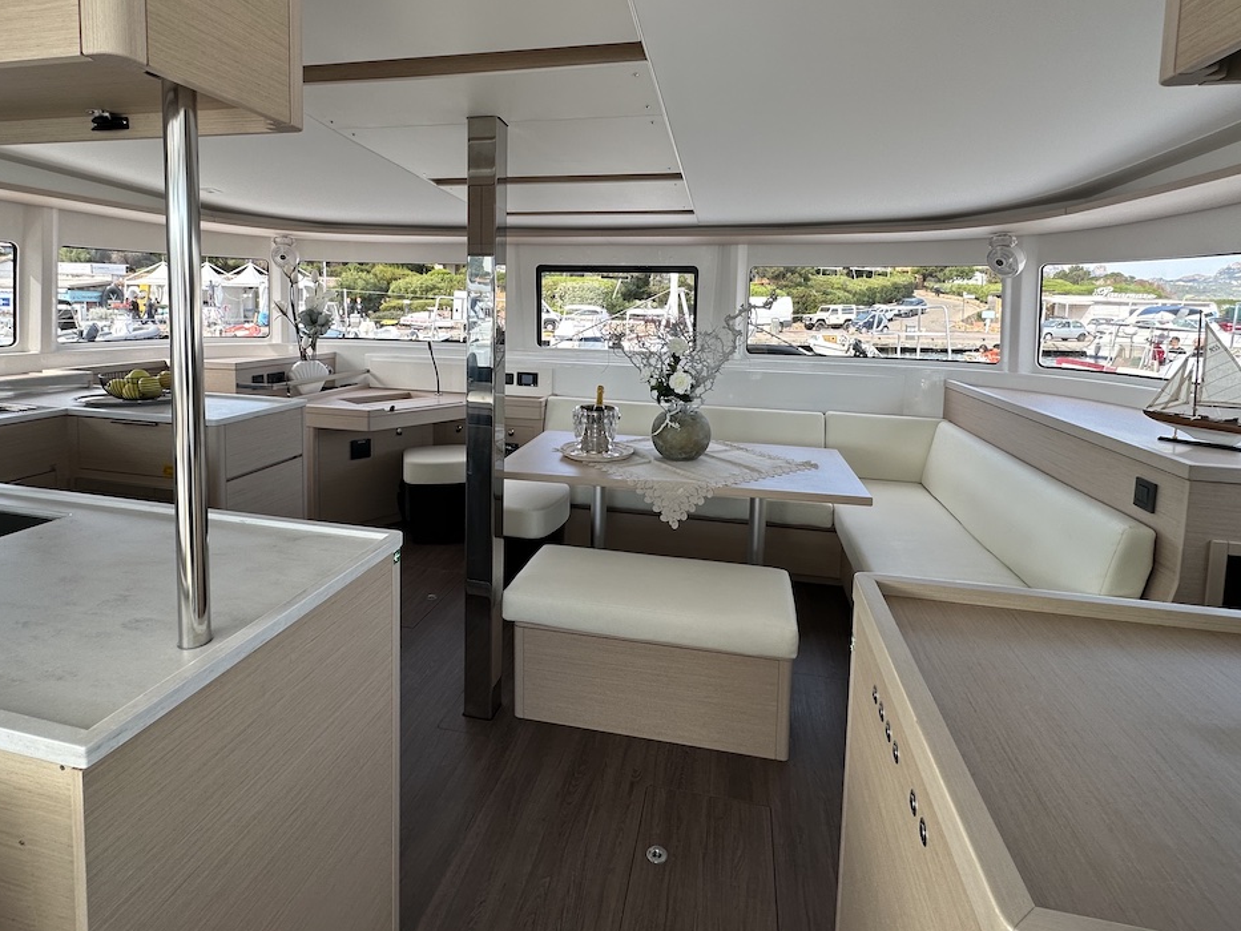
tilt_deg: -5.2
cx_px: 592
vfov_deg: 70.6
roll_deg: -1.3
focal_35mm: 18
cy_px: 356
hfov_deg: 87.7
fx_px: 645
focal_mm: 2.22
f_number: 2.2
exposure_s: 1/141
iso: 40
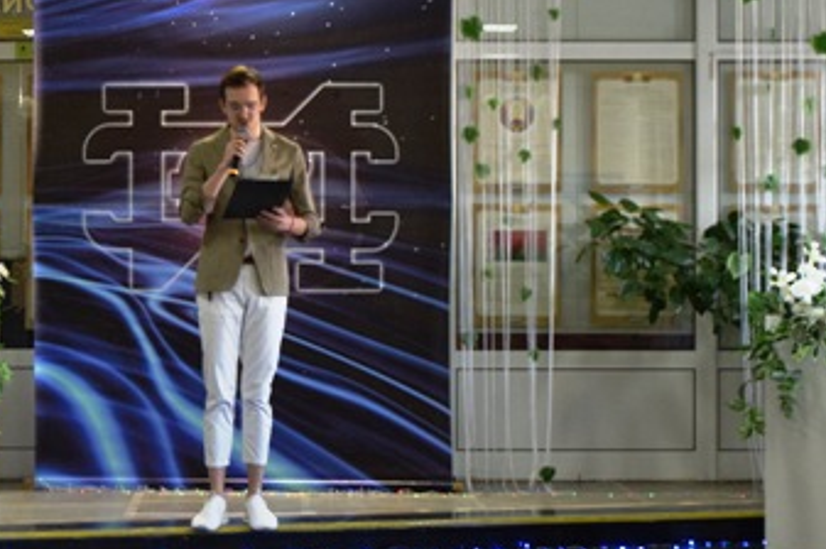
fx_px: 2819
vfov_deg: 11.1
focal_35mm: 123
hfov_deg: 16.6
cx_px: 228
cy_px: 203
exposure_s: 1/40
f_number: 8
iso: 1600
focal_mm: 46
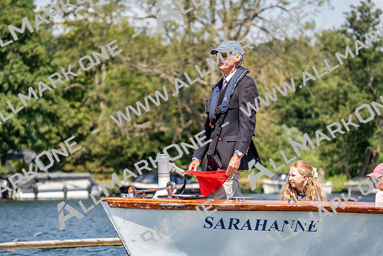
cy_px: 128
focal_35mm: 200
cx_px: 192
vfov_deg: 6.9
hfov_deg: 10.3
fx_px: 2128
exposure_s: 1/2000
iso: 320
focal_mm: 200
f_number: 5.6
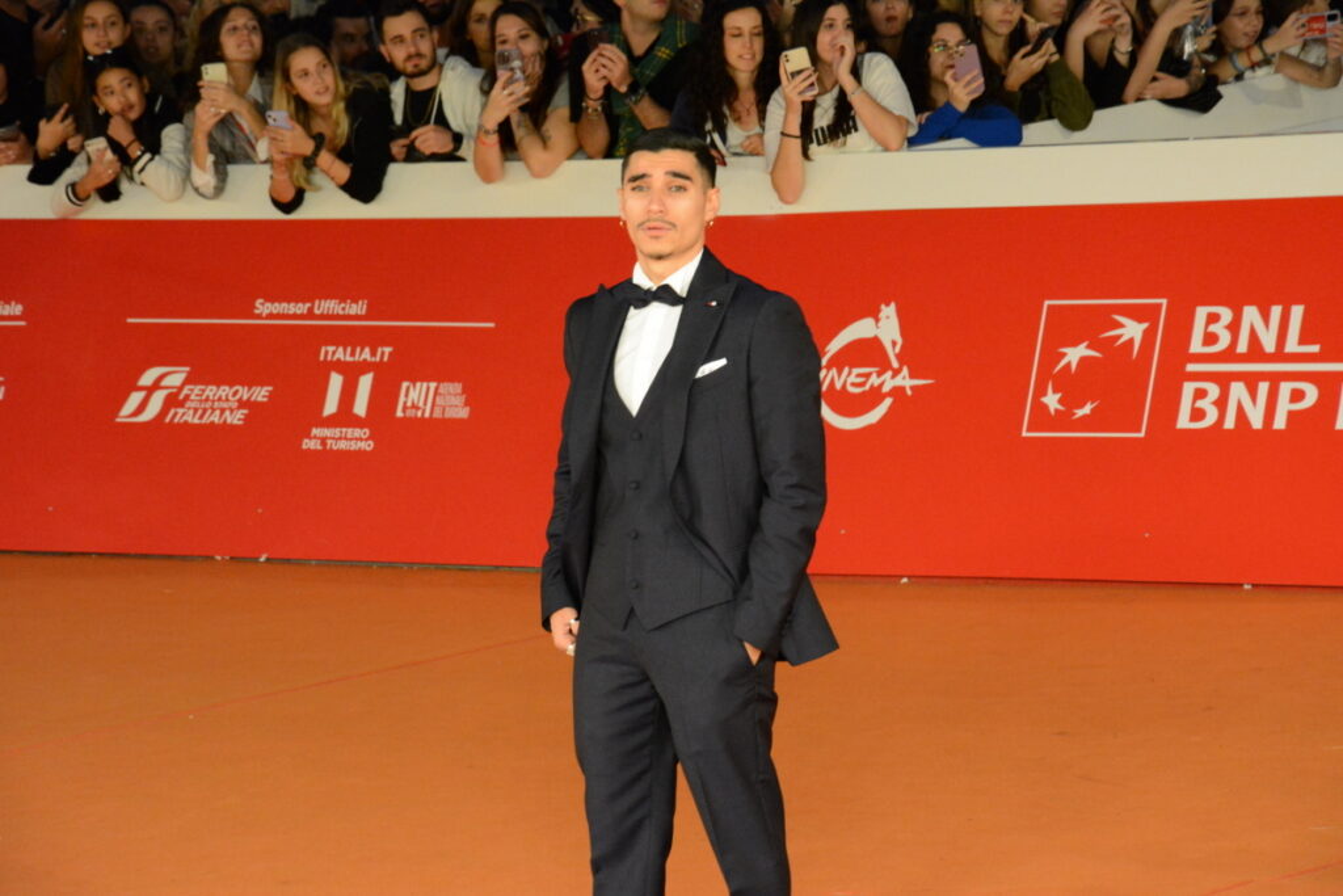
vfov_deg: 8.7
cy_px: 448
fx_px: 5876
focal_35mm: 158
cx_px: 672
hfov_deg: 13.0
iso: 4000
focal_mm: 105
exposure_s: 1/125
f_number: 8
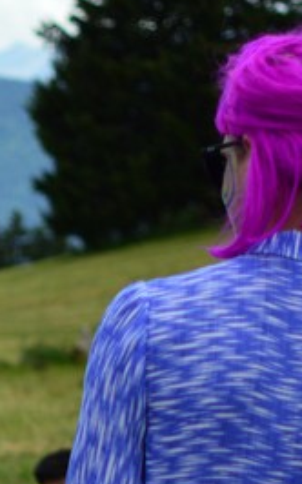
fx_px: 2715
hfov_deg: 6.1
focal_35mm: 206
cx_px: -451
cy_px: 487
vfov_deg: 10.1
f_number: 1.8
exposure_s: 1/3200
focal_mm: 35
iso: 100
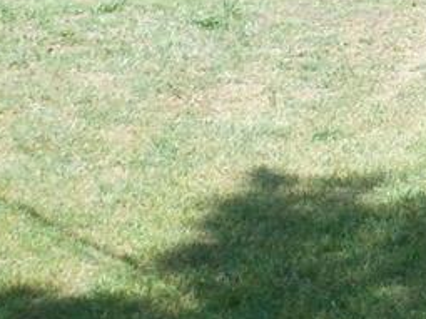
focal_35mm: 147
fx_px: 1808
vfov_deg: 9.5
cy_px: -272
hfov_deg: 12.7
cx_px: 657
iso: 80
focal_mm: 4.5
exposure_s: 1/400
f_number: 3.2
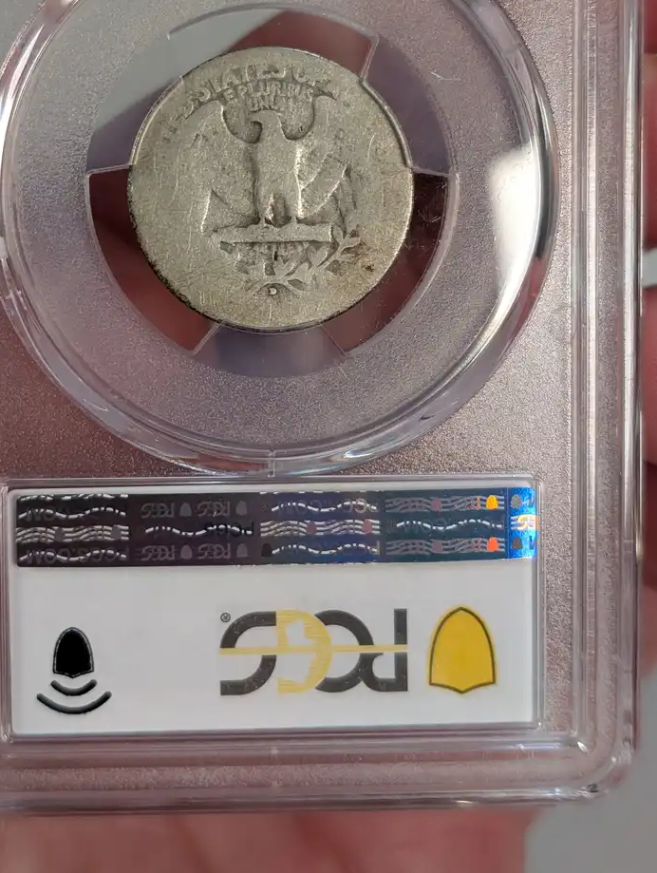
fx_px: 1615
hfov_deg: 23.0
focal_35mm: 64
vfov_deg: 30.1
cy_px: 314
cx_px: 272
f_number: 1.68
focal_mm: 6.9
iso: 86
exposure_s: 1/120
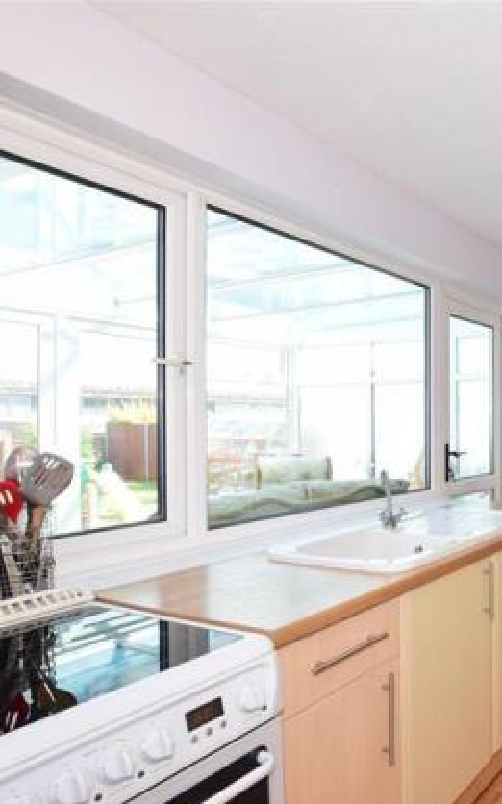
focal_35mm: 24
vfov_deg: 74.8
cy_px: 418
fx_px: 526
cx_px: 585
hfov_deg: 39.1
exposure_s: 1/30
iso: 320
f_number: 14
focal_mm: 10
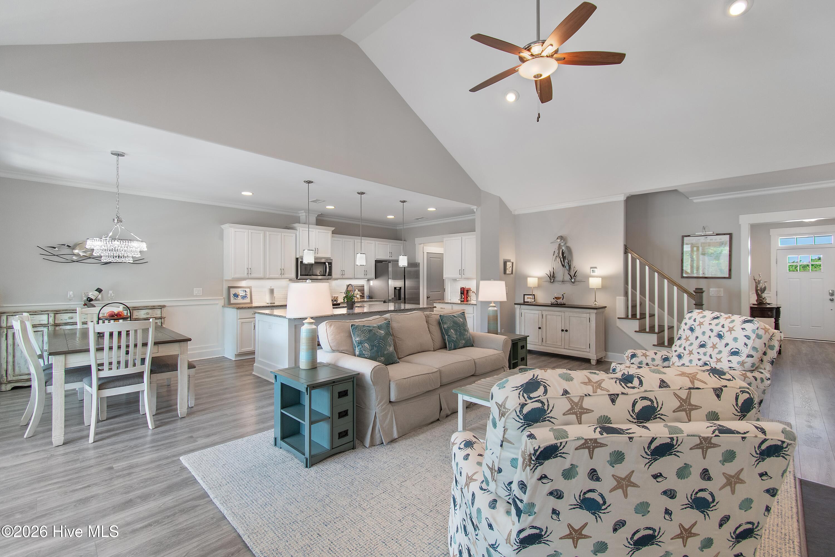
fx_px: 348
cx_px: 418
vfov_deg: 77.3
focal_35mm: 15
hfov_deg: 100.4
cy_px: 278
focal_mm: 10
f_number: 4.5
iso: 100
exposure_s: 1/25
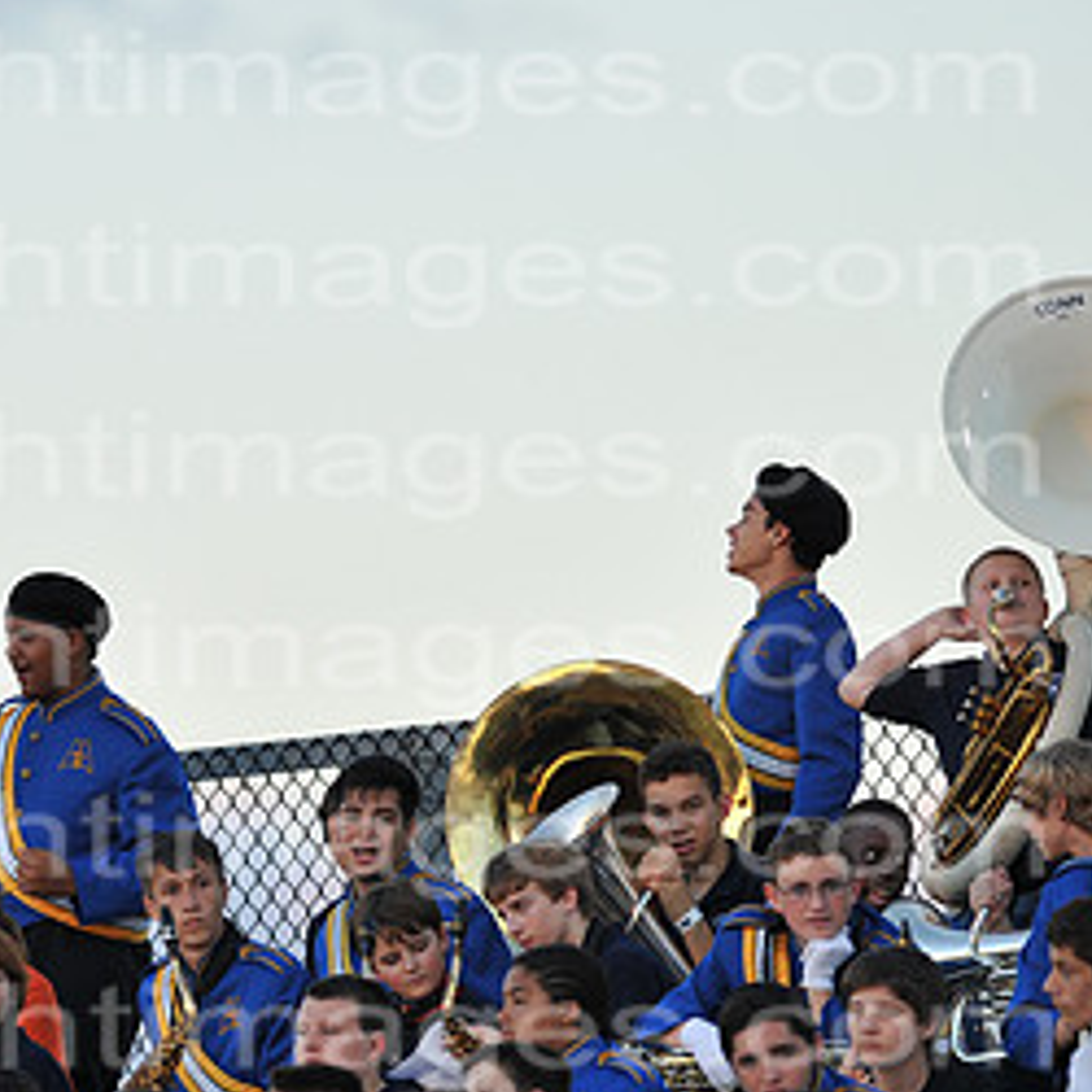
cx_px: 70
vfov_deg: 3.0
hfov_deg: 3.0
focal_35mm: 591
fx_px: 21093
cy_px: 751
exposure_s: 1/640
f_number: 4
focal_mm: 300
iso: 1000
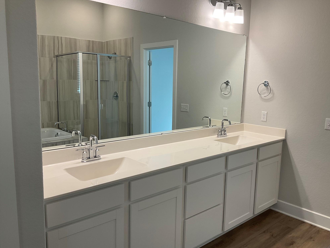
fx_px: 286
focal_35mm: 30
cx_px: 170
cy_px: 127
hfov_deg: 60.0
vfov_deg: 46.8
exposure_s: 1/120
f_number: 1.8
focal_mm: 3
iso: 50
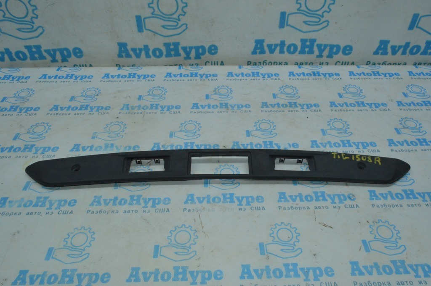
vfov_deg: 47.9
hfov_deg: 67.4
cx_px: 216
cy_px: 143
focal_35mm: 27
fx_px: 323
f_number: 22
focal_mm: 18
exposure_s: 1/50
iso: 2200
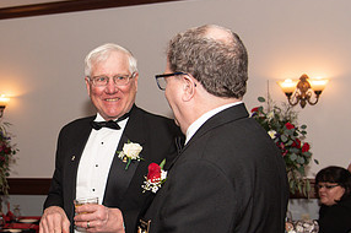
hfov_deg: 29.8
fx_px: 633
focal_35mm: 65
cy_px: 150
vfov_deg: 20.8
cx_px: 42
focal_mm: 32
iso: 800
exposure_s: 1/200
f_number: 4
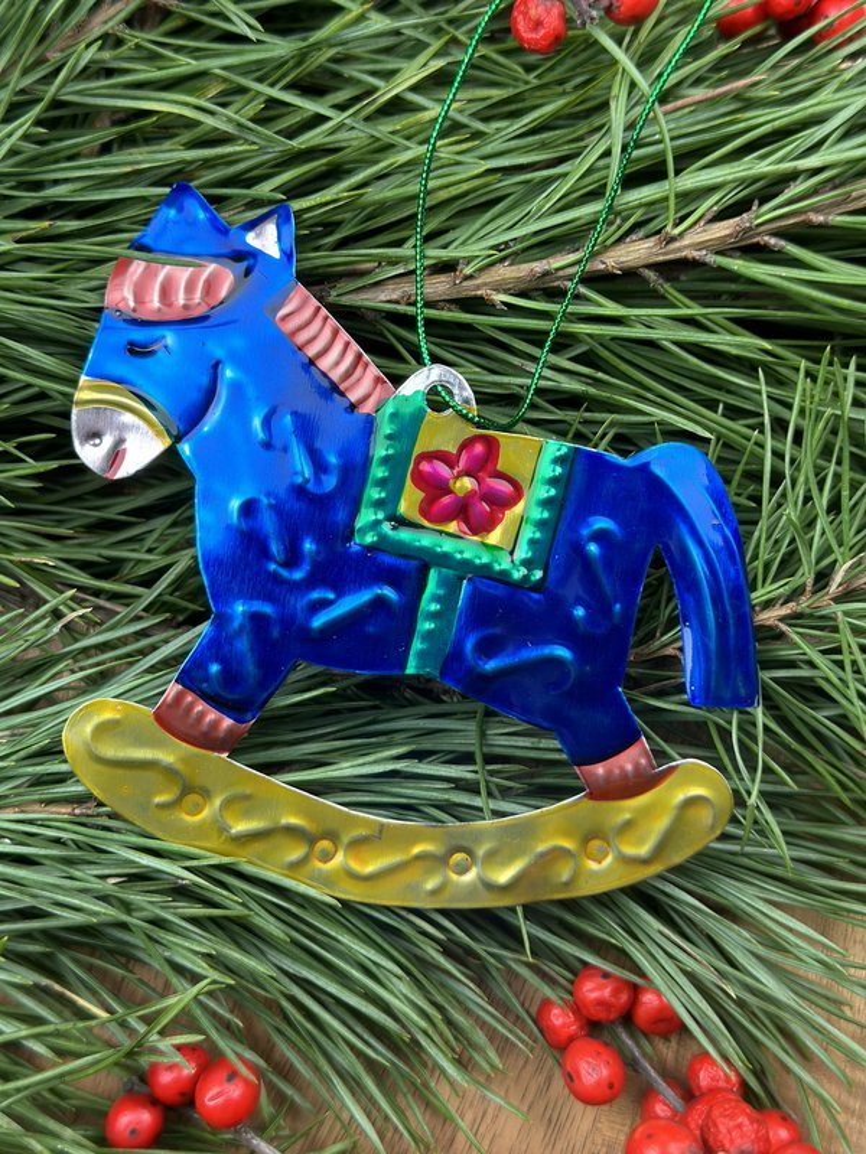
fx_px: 1601
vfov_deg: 39.7
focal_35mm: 48
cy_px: 577
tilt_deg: -83.1
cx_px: 433
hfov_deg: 30.3
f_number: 1.78
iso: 125
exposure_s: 1/100
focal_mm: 6.86
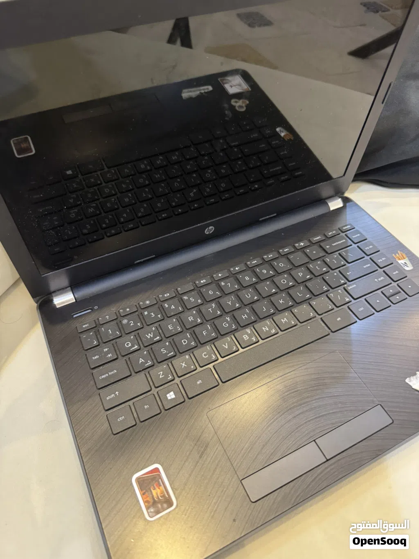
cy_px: 280
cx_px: 210
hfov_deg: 56.8
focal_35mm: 24
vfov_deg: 71.6
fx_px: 387
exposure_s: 1/60
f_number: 1.78
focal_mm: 6.76
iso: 800
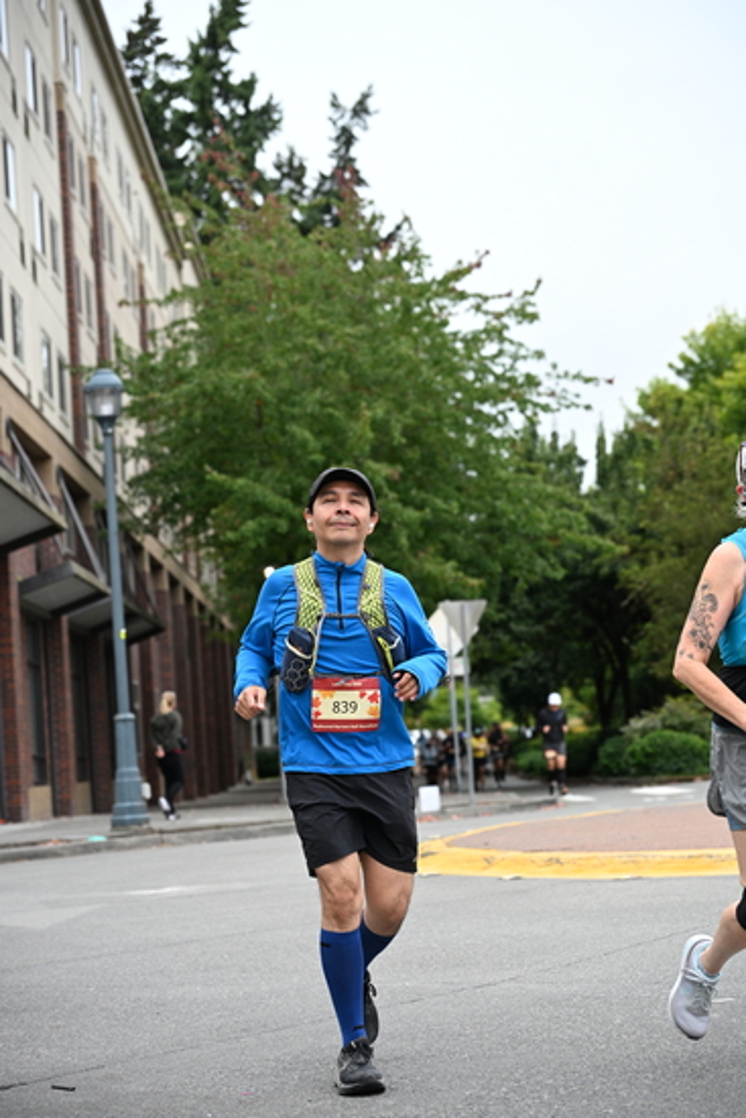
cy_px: 559
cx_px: 373
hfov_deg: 18.2
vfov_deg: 27.0
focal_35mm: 75
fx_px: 2330
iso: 1600
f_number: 4
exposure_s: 1/800
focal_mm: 75
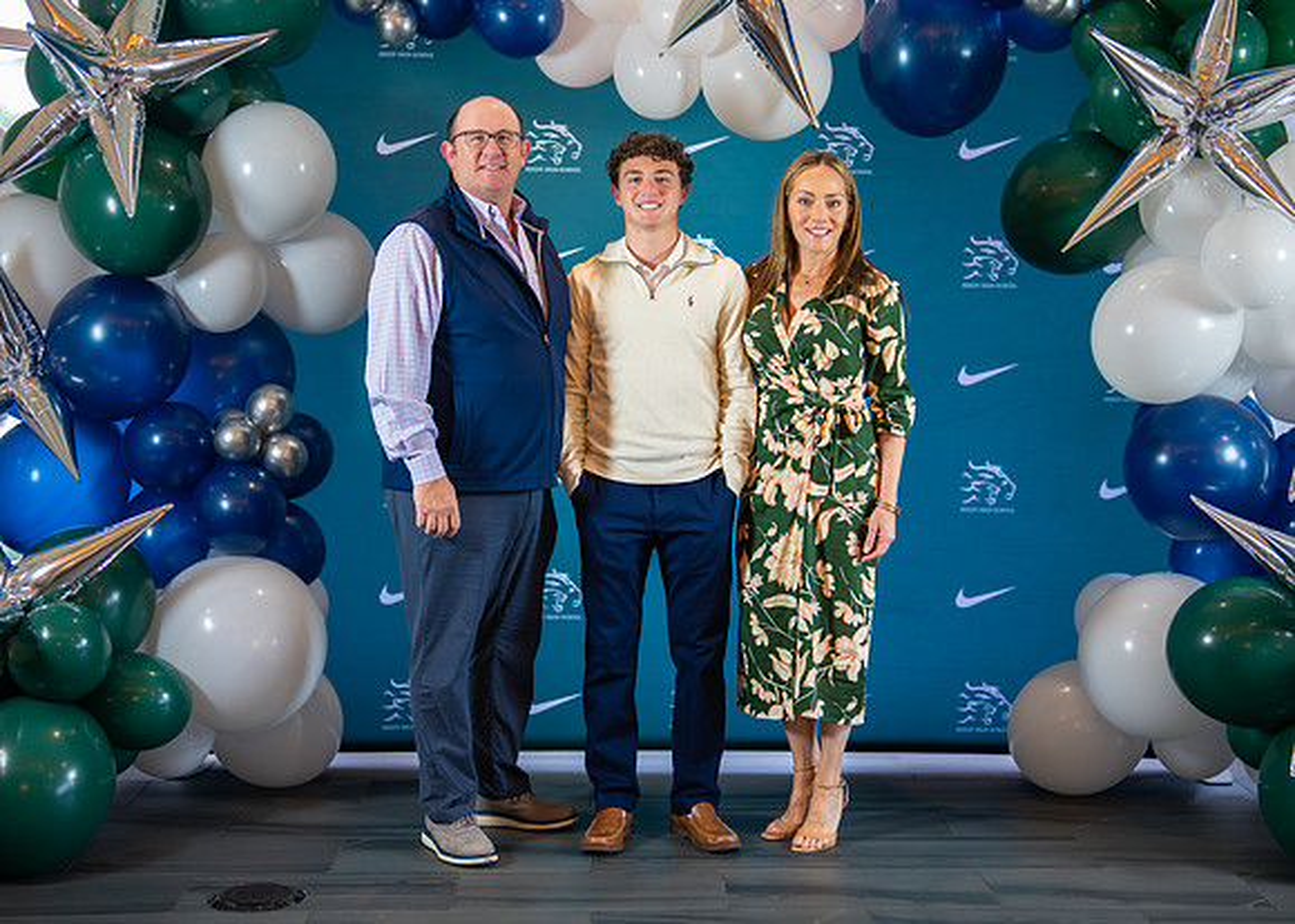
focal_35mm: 56
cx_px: 685
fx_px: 2066
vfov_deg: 25.2
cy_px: 454
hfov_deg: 34.8
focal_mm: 50
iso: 1000
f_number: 1.2
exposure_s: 1/320
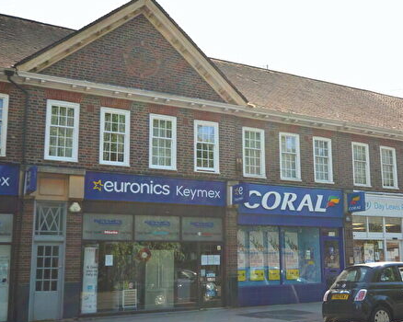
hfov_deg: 41.0
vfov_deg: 33.4
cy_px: 172
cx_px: 241
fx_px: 536
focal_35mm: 45
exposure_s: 1/200
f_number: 7.1
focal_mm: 20
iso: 100
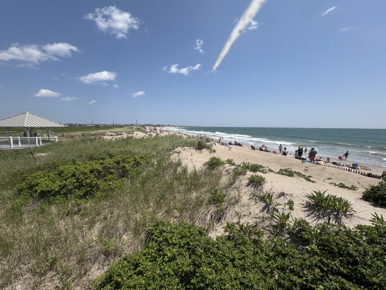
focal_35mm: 14
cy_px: 145
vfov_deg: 85.7
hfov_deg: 102.1
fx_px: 156
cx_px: 193
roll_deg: +0.0
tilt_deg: -6.1
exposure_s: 1/2874
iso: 50
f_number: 2.2
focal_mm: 2.22
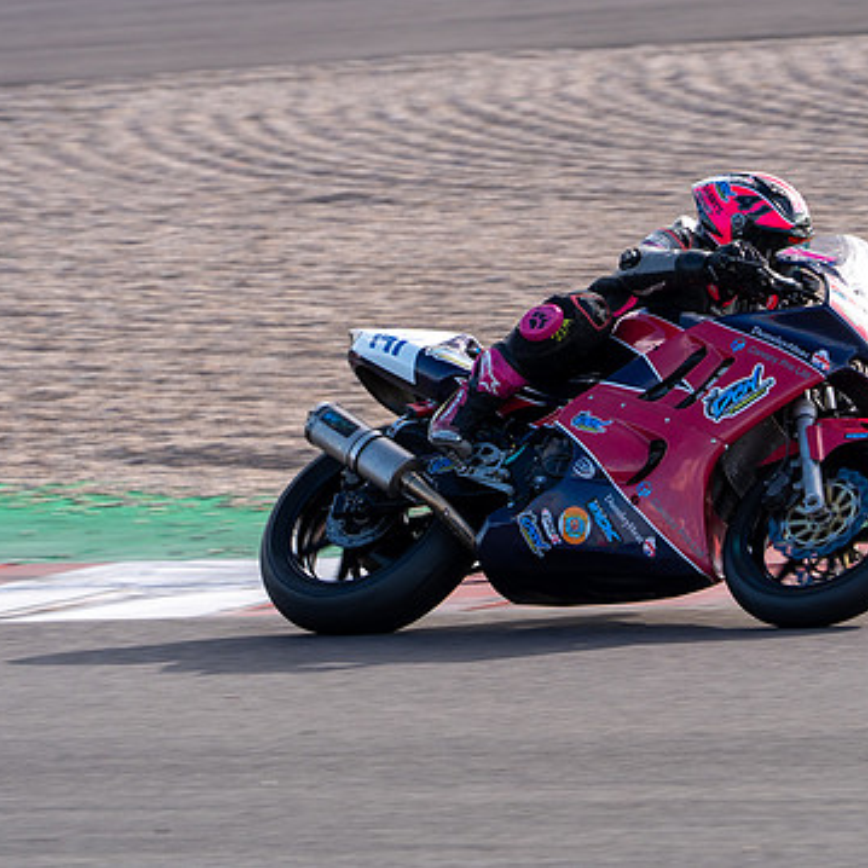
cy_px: 312
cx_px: 632
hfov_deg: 4.5
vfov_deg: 4.5
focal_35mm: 389
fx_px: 11036
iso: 320
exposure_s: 1/500
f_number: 6.3
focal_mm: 237
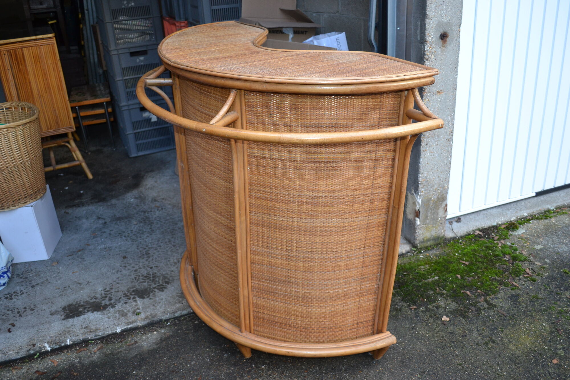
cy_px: 190
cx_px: 285
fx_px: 522
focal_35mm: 33
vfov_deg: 40.0
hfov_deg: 57.2
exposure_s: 1/100
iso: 400
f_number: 4
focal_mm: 22
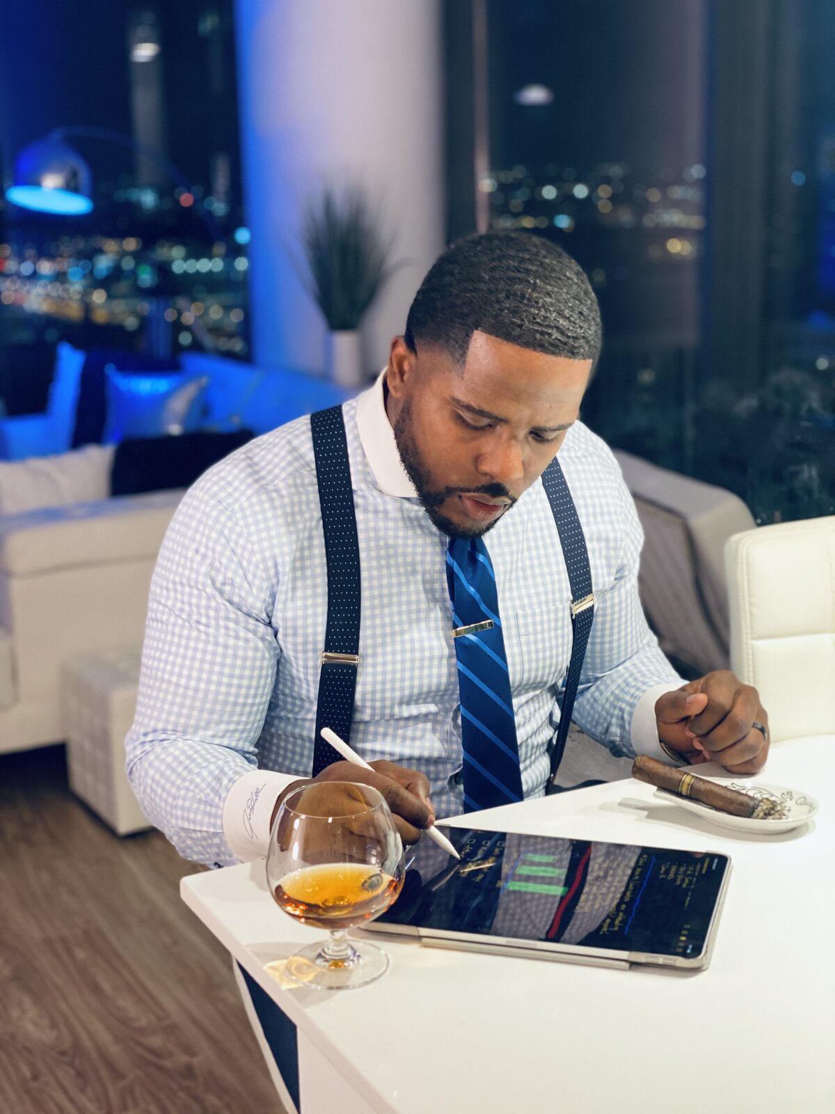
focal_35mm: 52
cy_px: 557
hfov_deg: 28.0
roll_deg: +1.5
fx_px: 1672
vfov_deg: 36.8
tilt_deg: -12.8
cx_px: 418
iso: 200
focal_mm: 6
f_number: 2
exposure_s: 1/40
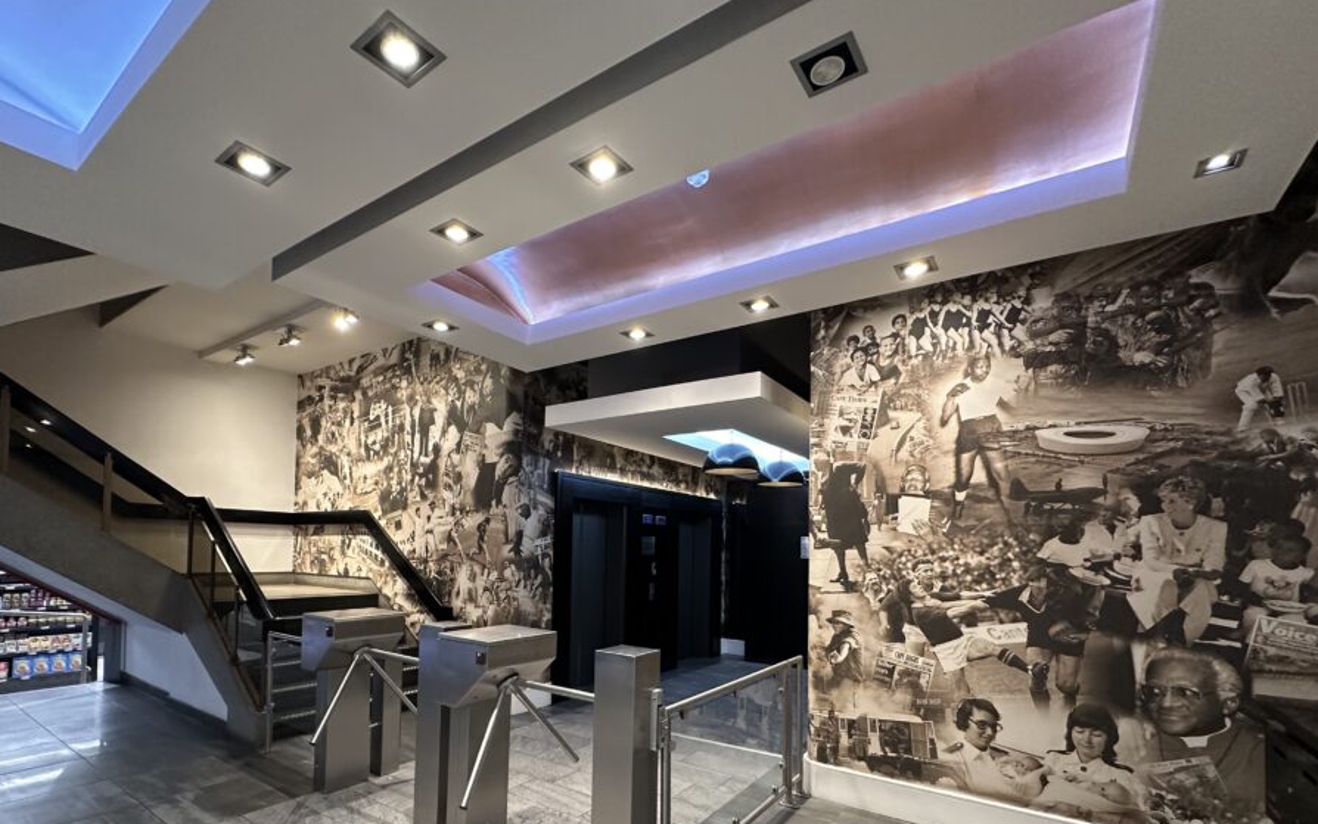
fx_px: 611
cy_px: 537
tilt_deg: +1.5
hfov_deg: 94.1
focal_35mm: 17
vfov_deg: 66.5
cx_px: 602
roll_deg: -0.8
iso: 320
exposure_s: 1/50
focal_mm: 2.22
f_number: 2.2
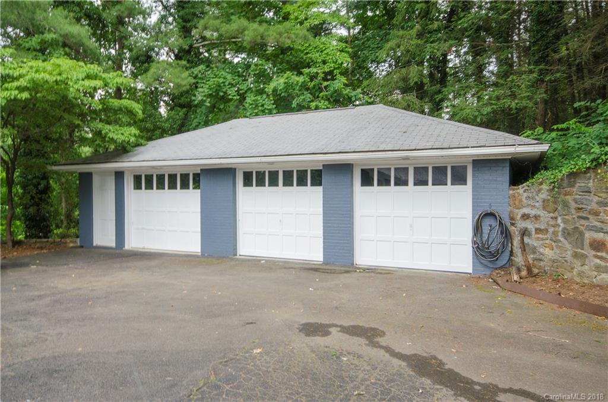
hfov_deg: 73.9
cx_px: 304
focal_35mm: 24
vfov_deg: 52.9
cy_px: 201
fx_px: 404
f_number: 11
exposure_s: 1/15
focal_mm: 16
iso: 100
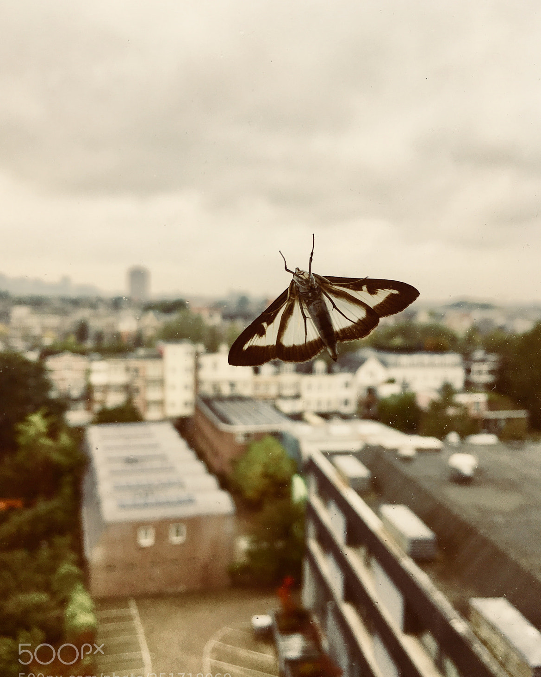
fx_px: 620
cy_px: 344
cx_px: 267
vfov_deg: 57.2
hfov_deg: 47.1
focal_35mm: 31
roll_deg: -0.2
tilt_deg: -4.1
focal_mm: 4.15
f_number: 2.2
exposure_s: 1/185
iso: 25
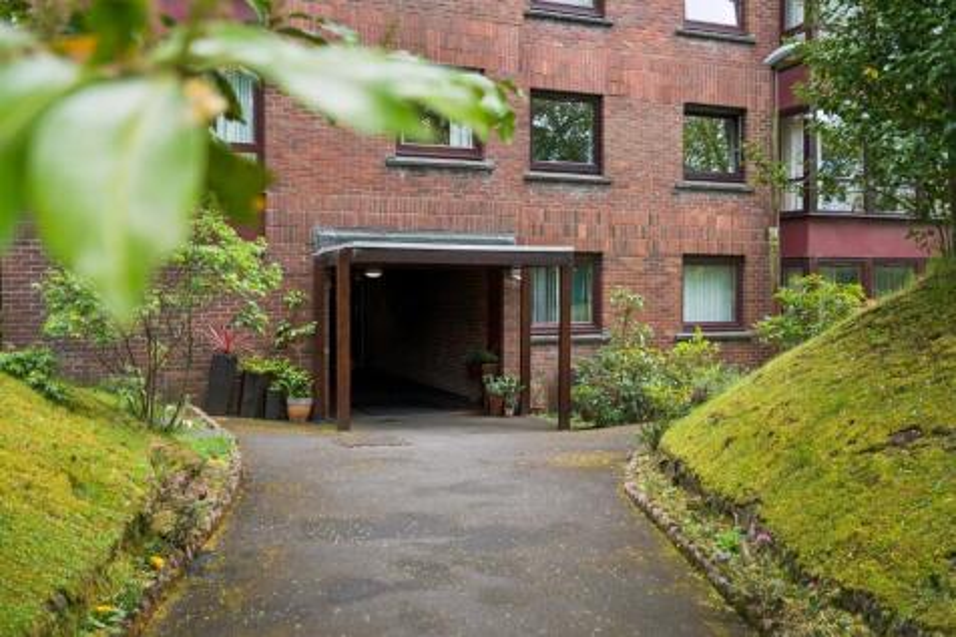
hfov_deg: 54.5
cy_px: 318
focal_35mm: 35
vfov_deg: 37.8
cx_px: 478
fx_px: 929
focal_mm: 35
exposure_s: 1/200
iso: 200
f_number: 4
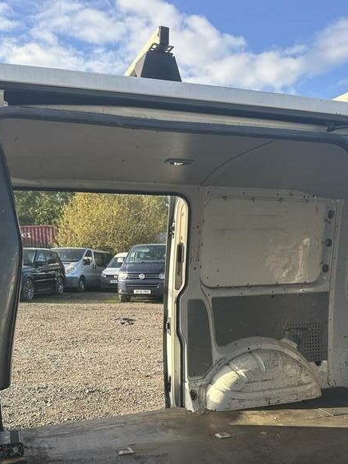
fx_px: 496
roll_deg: -2.1
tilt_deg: -10.3
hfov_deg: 38.7
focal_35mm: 37
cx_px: 186
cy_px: 346
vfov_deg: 48.3
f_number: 1.78
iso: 80
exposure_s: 1/910
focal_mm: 6.86
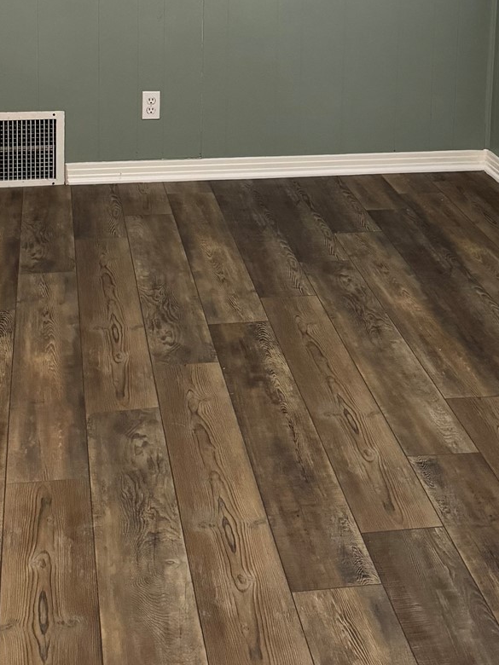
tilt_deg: -9.5
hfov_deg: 23.3
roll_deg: -0.6
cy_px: 10
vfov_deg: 28.9
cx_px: 293
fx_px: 1211
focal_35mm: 63
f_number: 1.78
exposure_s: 1/60
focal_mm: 6.76
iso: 400
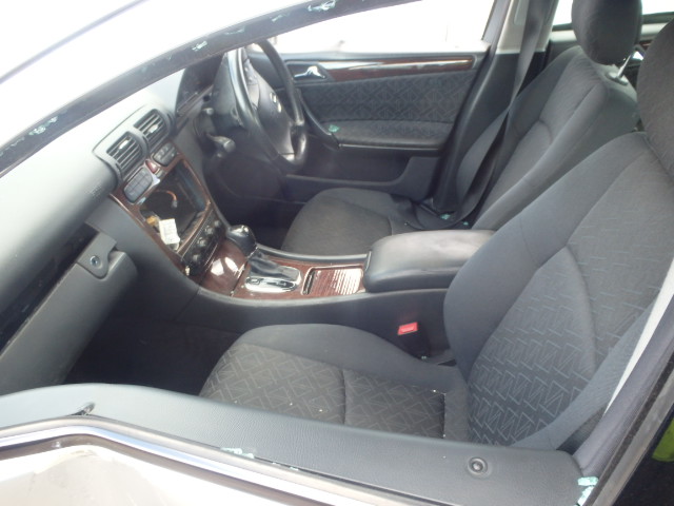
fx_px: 545
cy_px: 253
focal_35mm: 28
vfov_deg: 49.7
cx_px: 337
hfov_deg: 63.4
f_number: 3.9
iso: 200
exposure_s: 1/50
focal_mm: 5
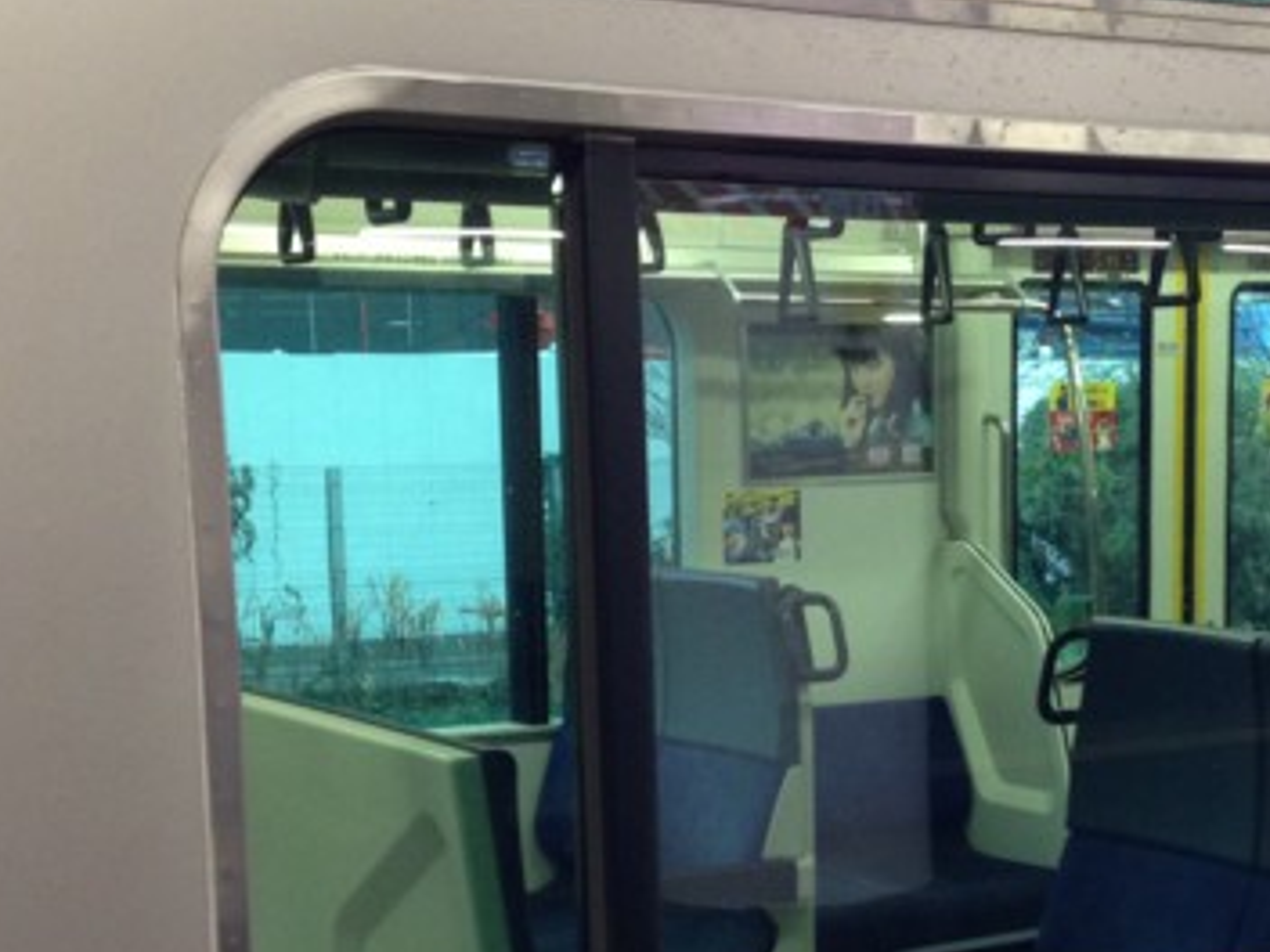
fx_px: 2752
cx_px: 952
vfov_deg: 19.5
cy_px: 750
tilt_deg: -9.3
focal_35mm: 75
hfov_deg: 25.7
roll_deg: +1.1
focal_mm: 4.12
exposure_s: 1/20
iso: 125
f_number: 2.4
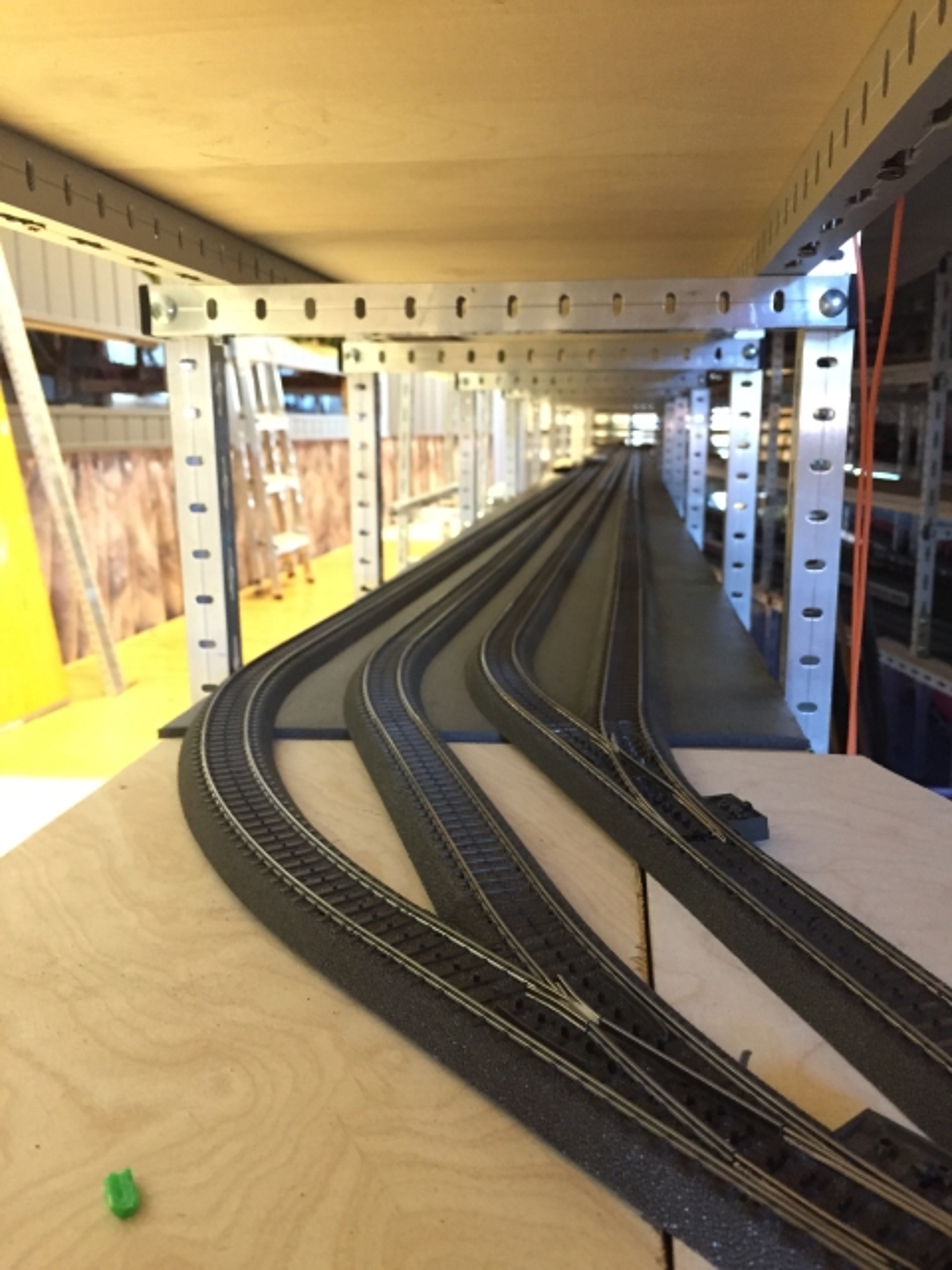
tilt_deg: -9.8
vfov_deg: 61.7
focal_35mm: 29
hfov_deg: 48.2
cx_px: 476
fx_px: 1063
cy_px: 635
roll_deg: -0.5
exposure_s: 1/17
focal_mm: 4.15
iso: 320
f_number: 2.2
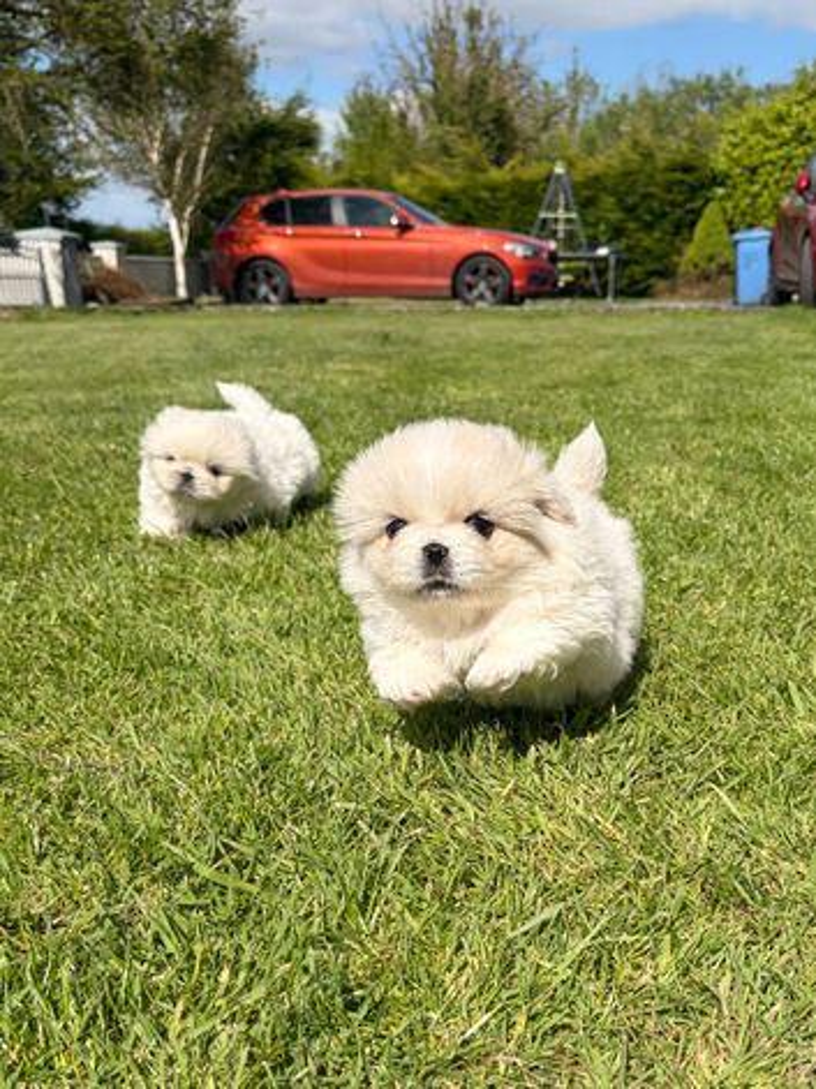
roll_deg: -0.6
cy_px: 544
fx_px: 818
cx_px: 408
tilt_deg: -19.0
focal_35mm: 26
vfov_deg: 67.3
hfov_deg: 53.0
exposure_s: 1/4329
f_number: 1.6
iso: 50
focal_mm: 5.96
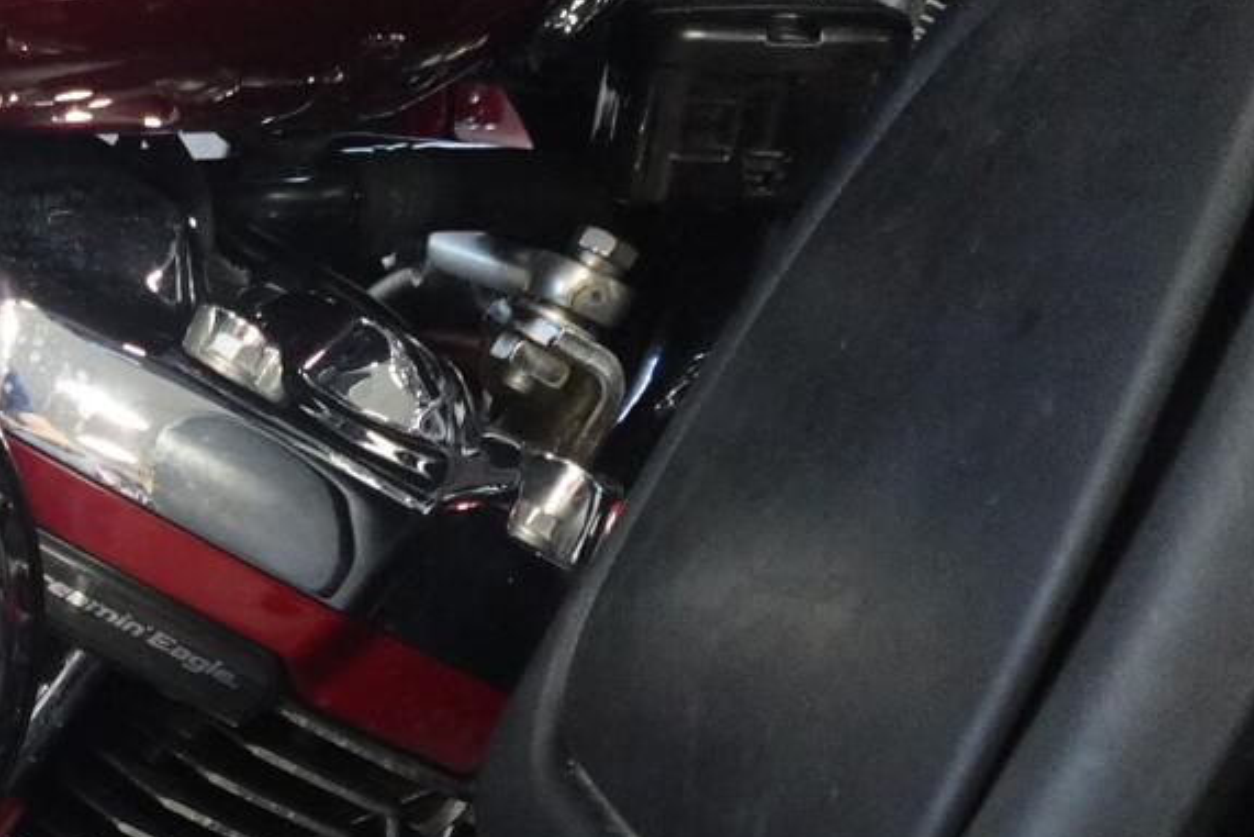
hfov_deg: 24.8
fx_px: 2439
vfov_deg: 18.6
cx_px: -406
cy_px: 961
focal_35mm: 70
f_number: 2
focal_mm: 7.6
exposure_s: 1/80
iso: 1250
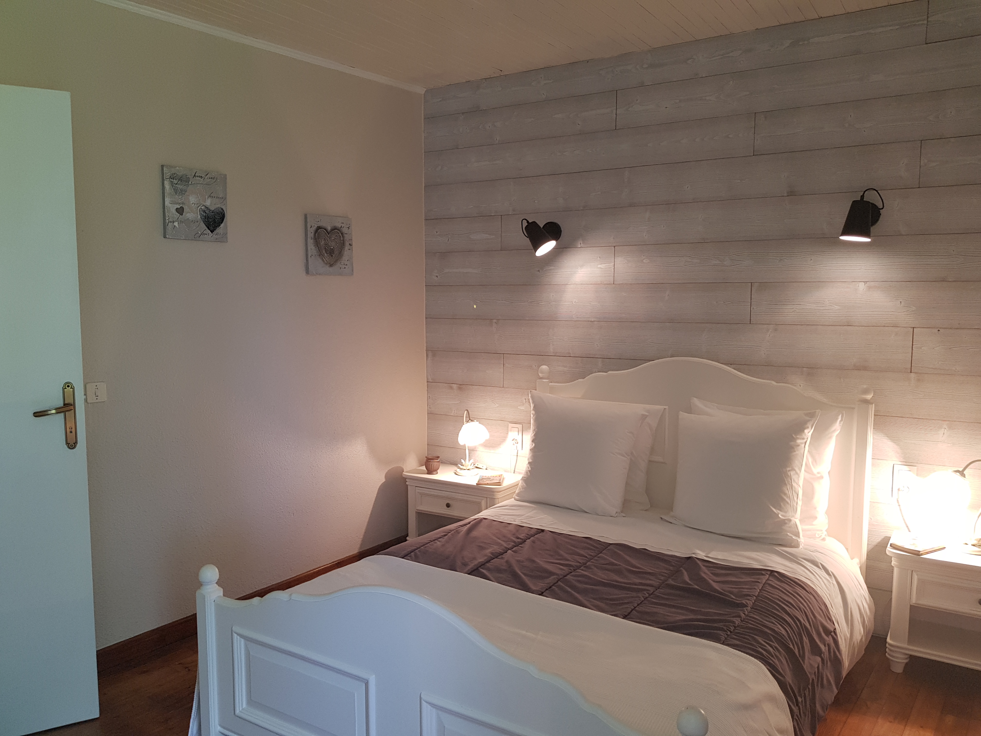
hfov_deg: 67.3
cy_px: 368
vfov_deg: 53.1
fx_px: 737
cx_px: 490
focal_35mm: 26
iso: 80
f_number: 1.7
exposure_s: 1/50
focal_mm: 4.2
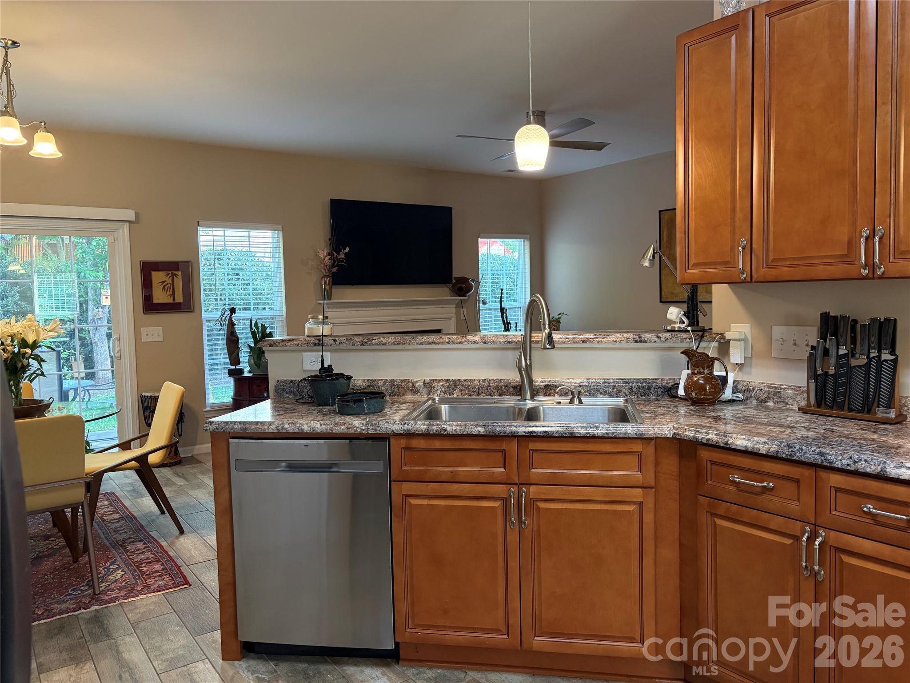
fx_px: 683
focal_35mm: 26
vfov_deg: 53.1
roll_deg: +1.9
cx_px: 455
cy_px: 342
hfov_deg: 67.3
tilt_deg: -3.8
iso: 200
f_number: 1.6
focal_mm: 5.96
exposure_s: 1/60
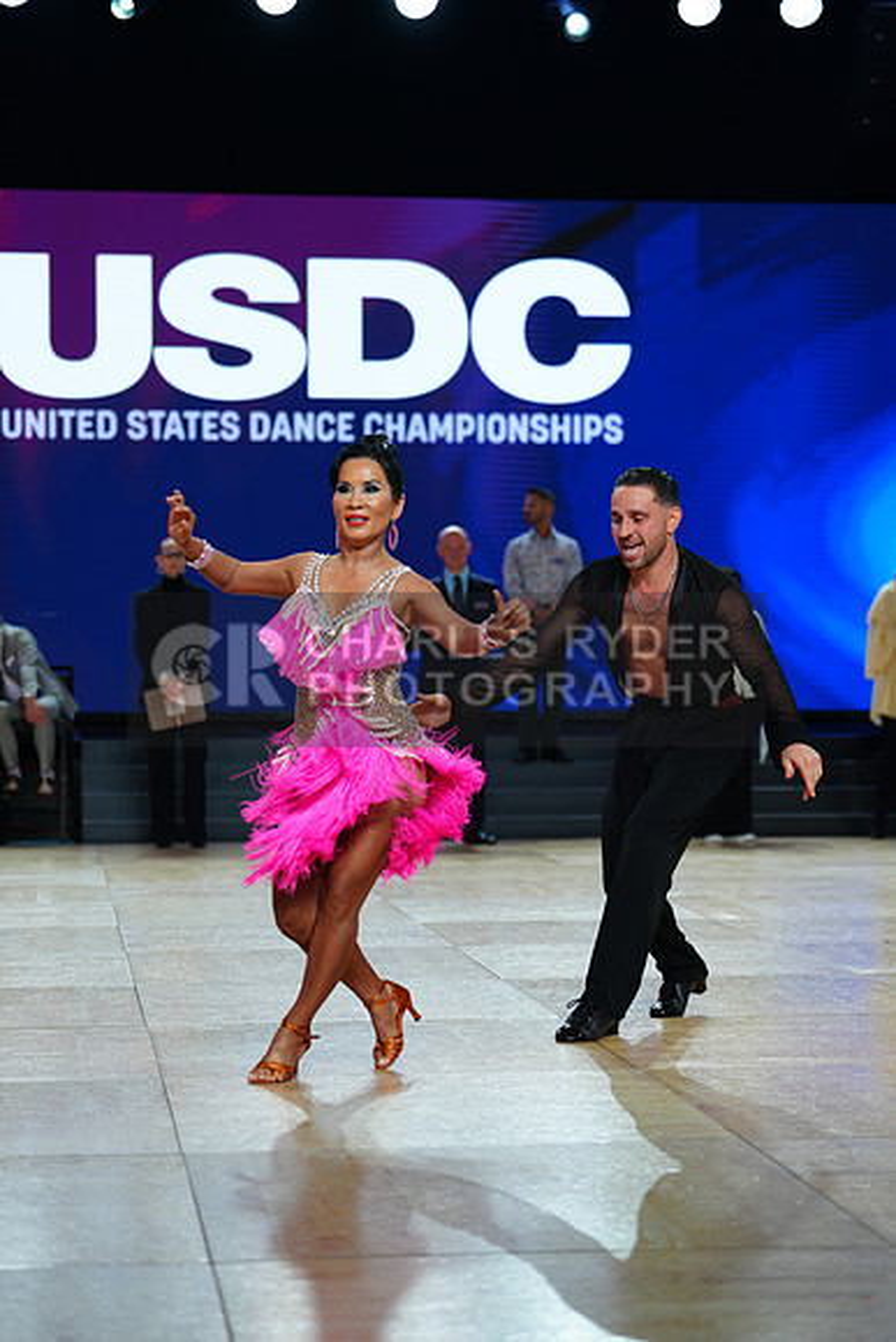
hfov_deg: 16.9
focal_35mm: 81
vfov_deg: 25.1
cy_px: 671
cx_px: 448
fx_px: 3022
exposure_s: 1/400
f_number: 2.8
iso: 400
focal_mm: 81
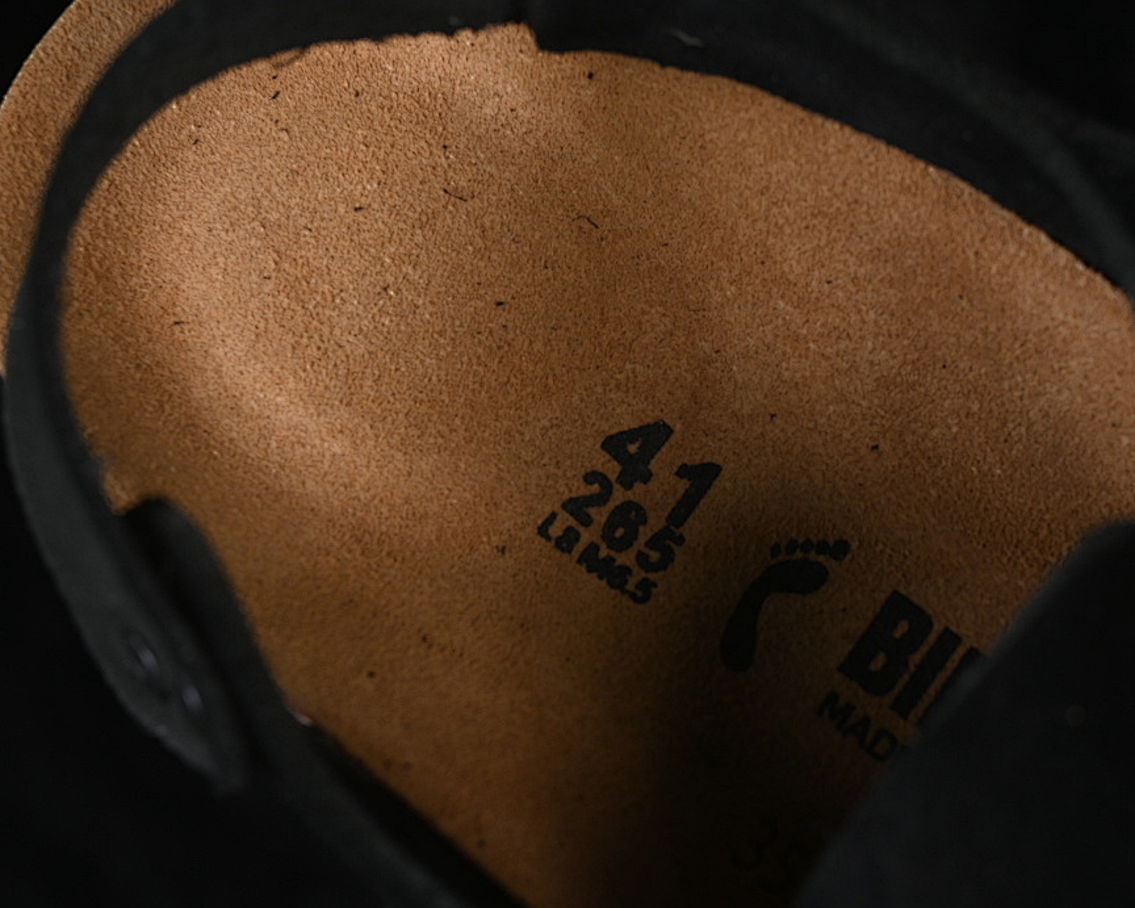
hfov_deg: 21.7
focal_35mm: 88
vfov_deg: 17.5
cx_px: 640
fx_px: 2956
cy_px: 465
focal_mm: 50
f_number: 6.3
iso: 160
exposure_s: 1/50
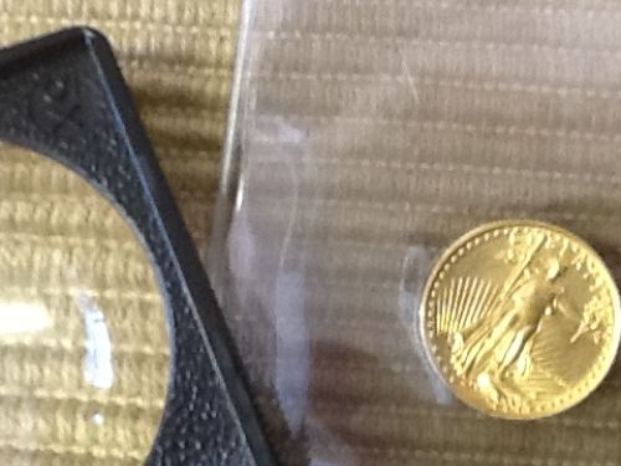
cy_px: 233
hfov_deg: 42.9
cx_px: 310
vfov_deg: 32.9
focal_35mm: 44
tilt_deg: -78.7
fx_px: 789
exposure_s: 1/30
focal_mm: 2.03
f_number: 2.4
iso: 125
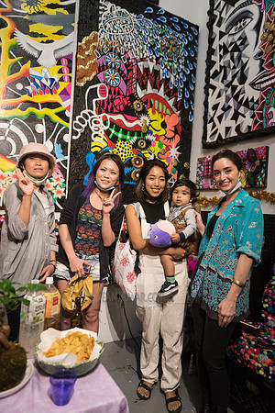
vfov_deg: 73.7
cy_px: 206
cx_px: 138
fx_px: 275
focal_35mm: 24
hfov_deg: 53.1
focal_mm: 24
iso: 4000
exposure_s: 1/320
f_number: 2.8
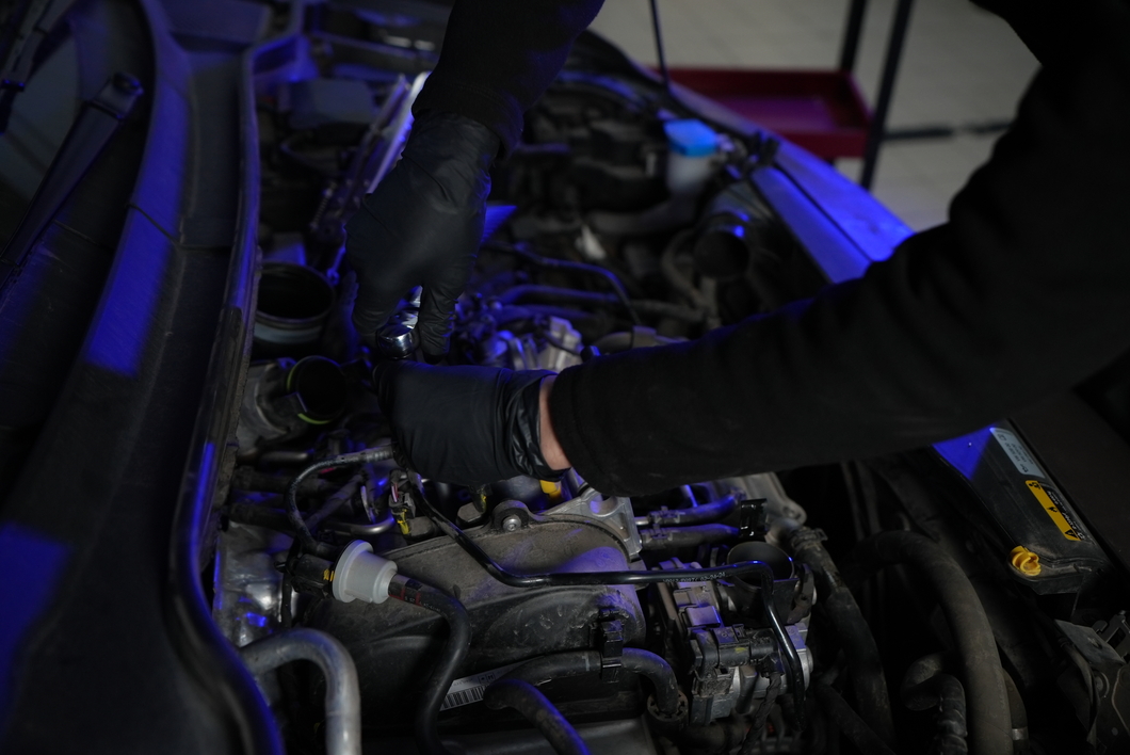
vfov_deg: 37.9
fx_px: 1099
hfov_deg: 54.4
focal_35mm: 35
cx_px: 565
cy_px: 378
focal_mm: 35
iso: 1600
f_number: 2.8
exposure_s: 1/125
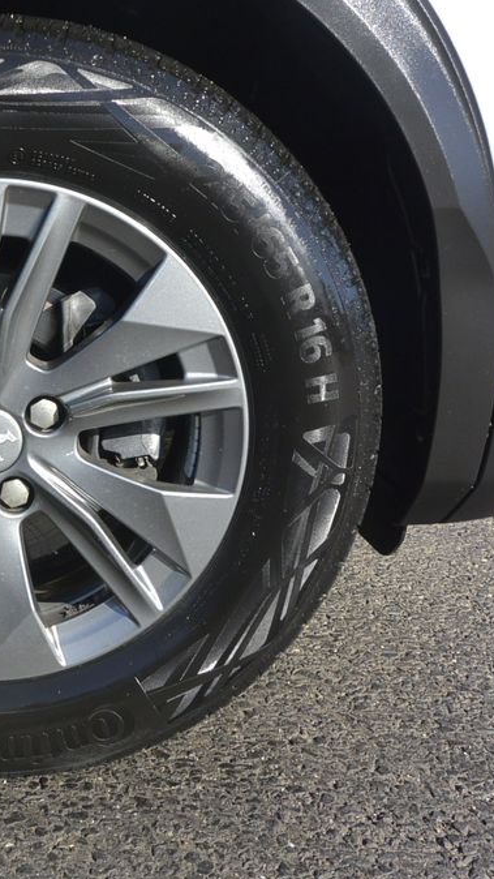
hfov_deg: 26.1
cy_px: 443
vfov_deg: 47.4
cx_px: -12
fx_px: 1002
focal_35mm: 43
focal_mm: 10
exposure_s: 1/500
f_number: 5.6
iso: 160
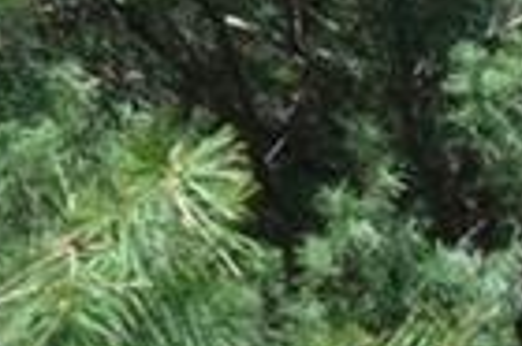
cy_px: 956
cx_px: 1611
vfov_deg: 2.3
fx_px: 8757
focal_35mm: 605
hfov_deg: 3.3
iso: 400
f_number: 10
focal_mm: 55
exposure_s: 1/250
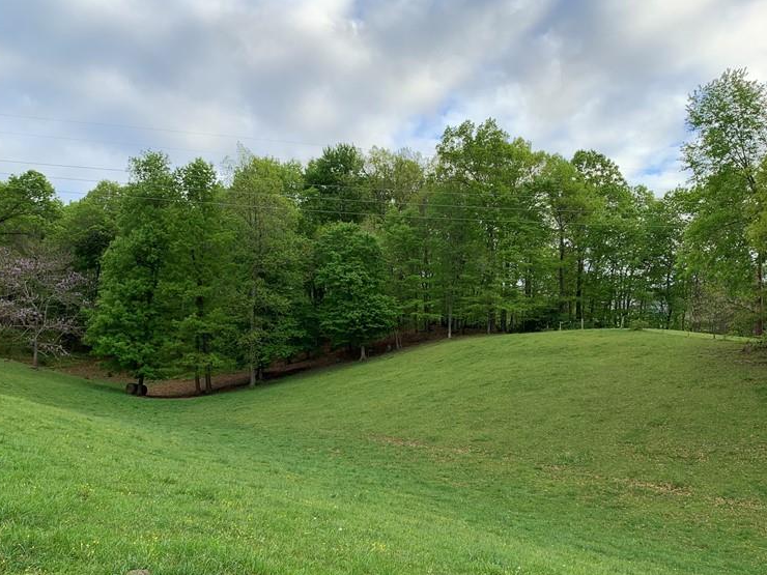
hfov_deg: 51.4
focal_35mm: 36
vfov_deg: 39.5
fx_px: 798
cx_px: 386
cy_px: 346
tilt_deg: +8.3
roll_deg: -0.5
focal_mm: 4.25
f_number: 1.8
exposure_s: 1/363
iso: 25
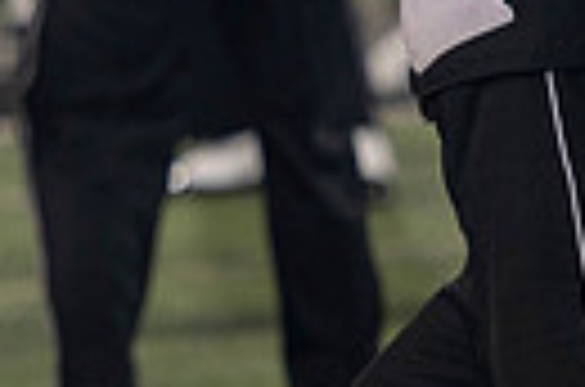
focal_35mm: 716
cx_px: 468
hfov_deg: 2.9
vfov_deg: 1.9
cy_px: -387
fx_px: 11607
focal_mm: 160
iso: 1000
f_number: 2.8
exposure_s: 1/500
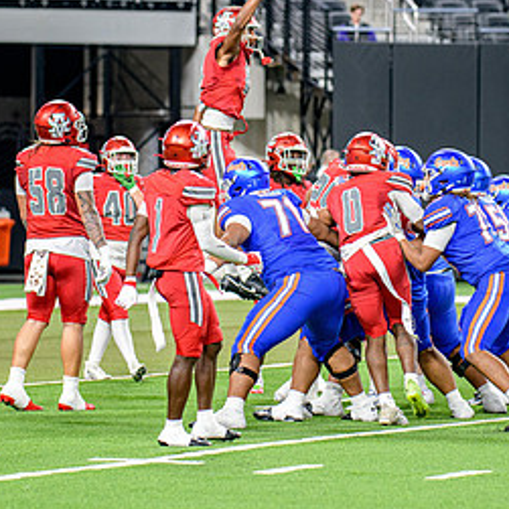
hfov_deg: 6.1
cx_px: 300
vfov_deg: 6.1
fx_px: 4741
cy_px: 190
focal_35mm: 285
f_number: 2.8
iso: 1250
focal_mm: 145
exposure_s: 1/400
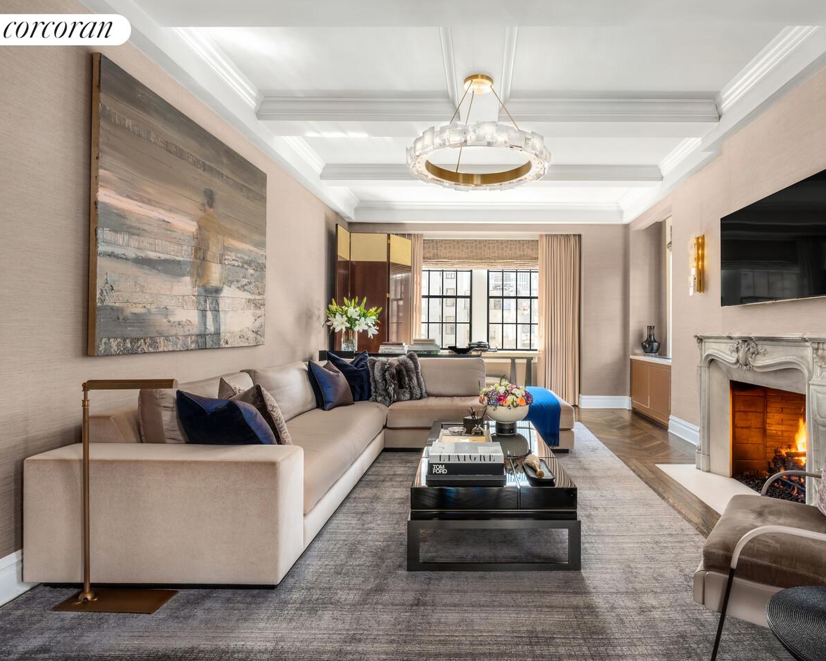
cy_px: 331
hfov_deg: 82.7
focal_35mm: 19
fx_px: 464
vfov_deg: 70.9
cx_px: 476
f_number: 19
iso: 500
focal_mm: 16
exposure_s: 1.5
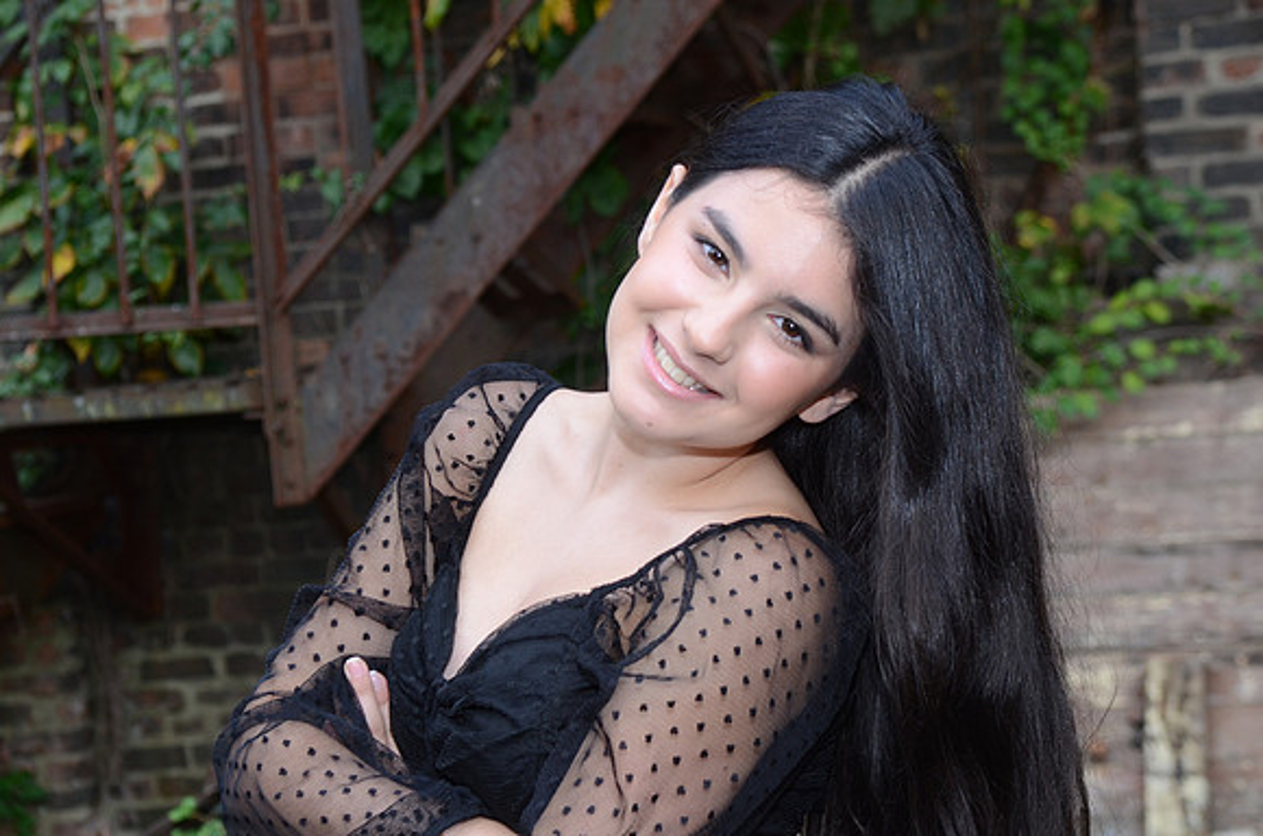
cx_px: 632
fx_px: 2888
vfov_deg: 16.5
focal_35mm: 82
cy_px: 418
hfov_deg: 24.7
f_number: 5.6
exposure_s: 1/125
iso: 640
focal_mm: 55
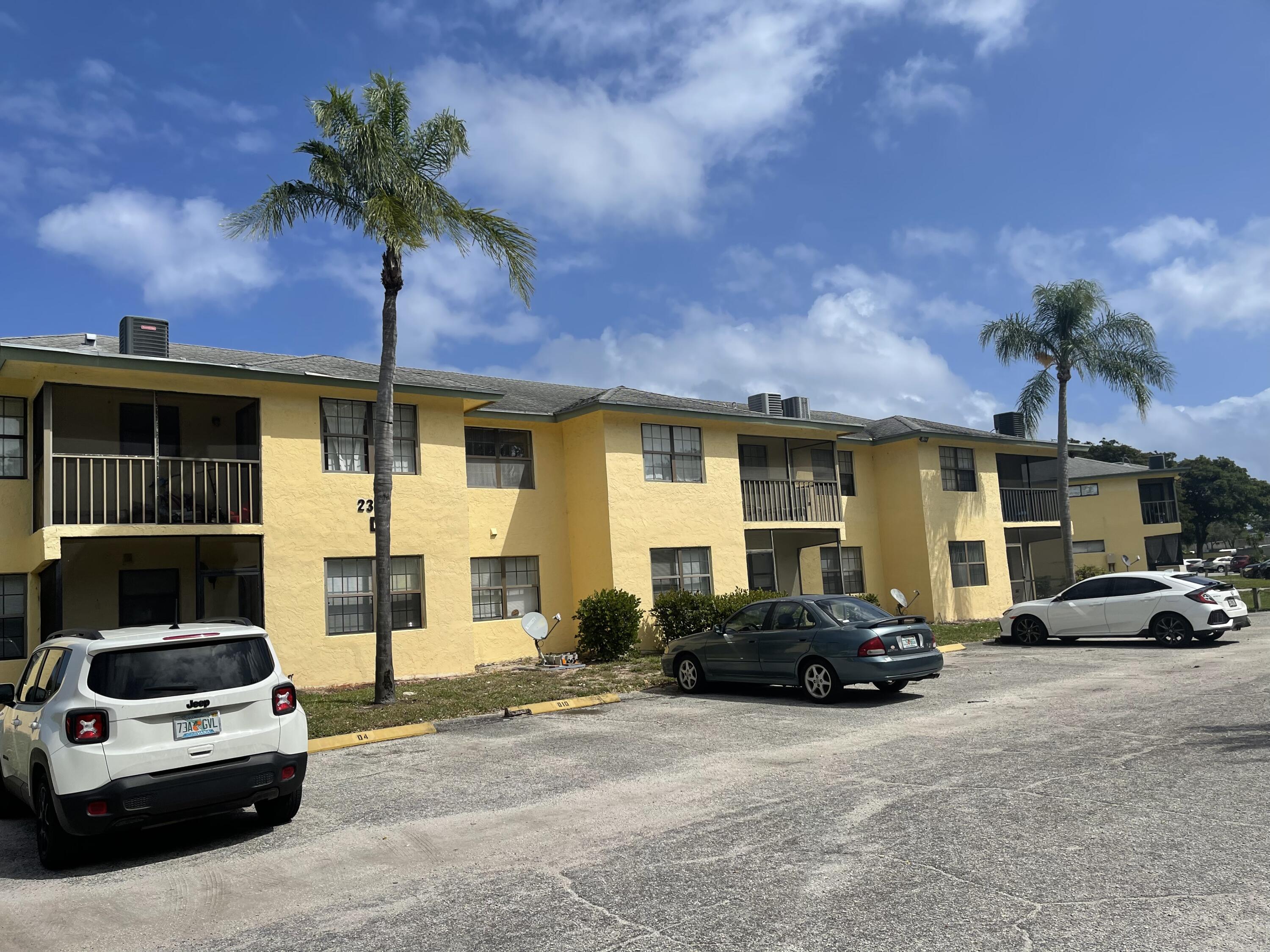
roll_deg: +4.2
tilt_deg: +5.9
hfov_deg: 67.3
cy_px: 476
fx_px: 954
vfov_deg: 53.1
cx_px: 635
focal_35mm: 26
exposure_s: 1/7937
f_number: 1.6
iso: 32
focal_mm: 5.1
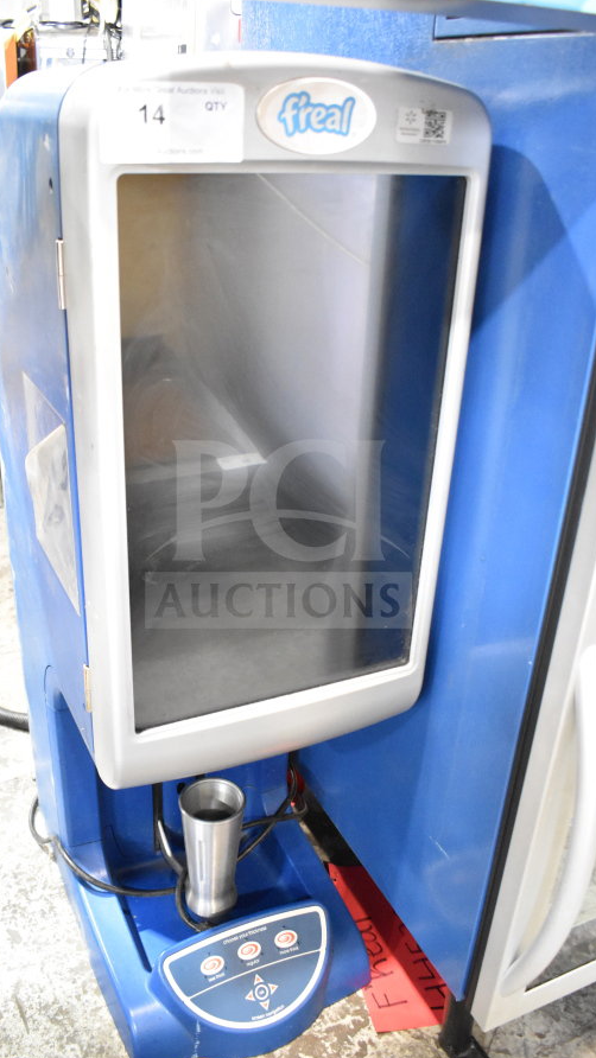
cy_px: 534
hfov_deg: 40.2
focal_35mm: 29
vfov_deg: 66.1
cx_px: 278
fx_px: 814
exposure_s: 1/100
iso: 6400
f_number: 5
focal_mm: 18
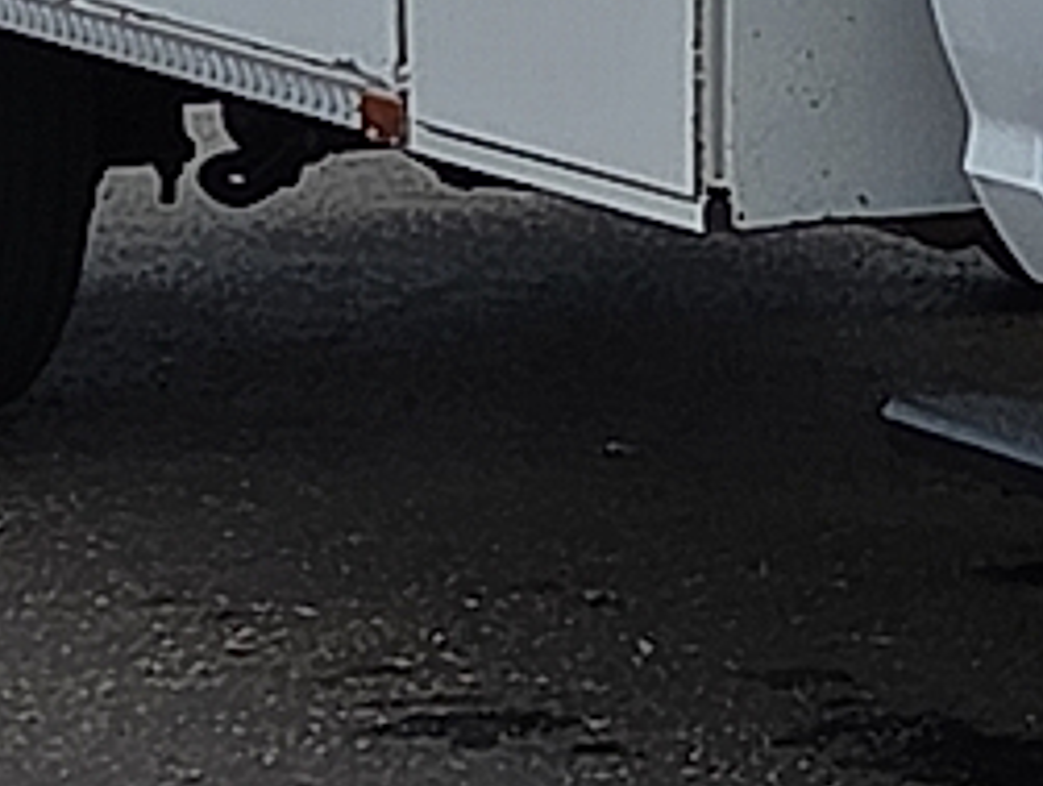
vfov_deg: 5.3
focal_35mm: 280
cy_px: -200
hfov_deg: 6.9
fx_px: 8449
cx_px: 2020
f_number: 1.8
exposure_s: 1/3333
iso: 76
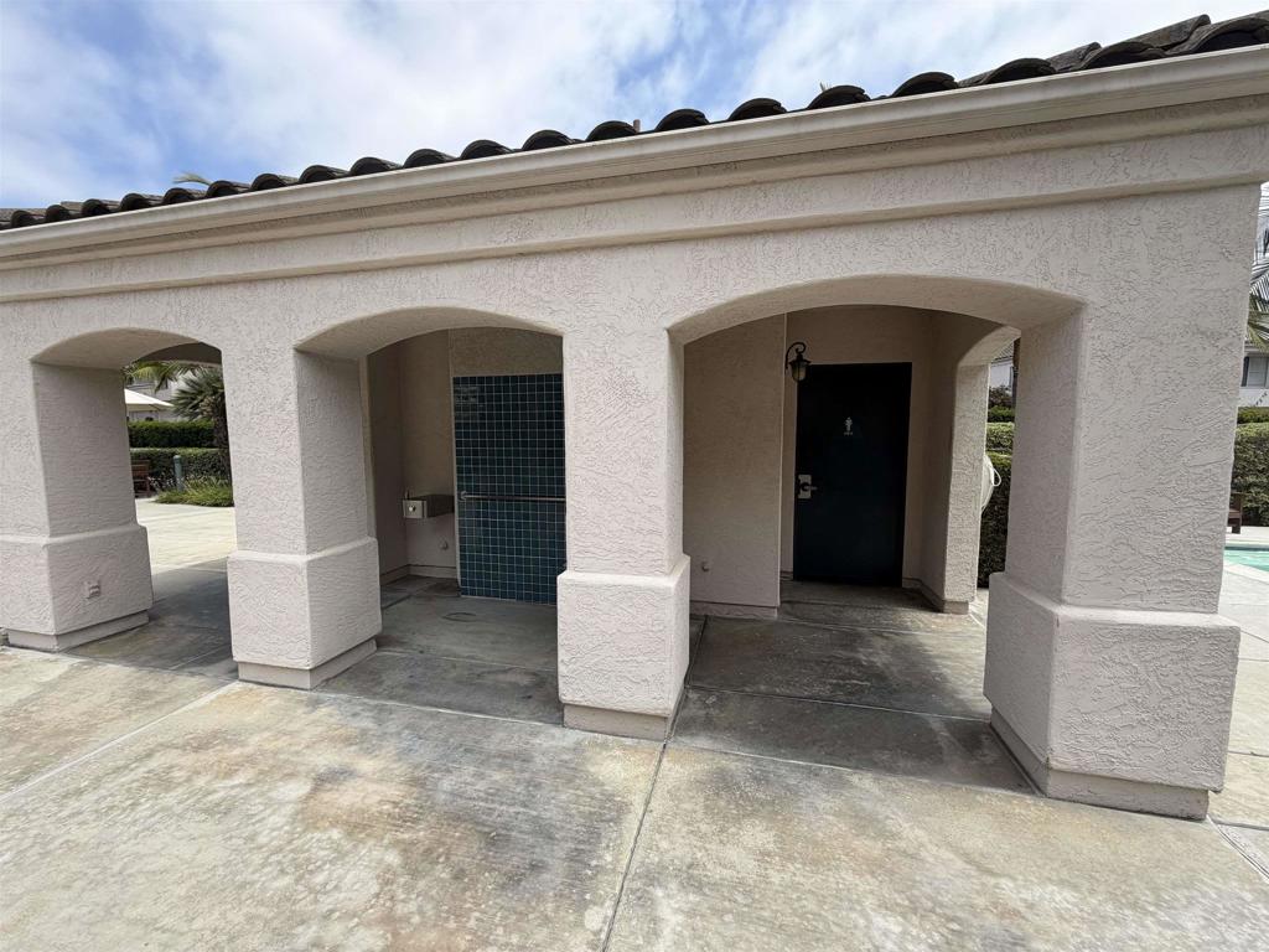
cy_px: 476
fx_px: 513
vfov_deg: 85.7
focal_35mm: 14
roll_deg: +0.4
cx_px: 634
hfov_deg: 102.1
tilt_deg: -4.8
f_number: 2.2
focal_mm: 2.22
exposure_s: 1/770
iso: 25
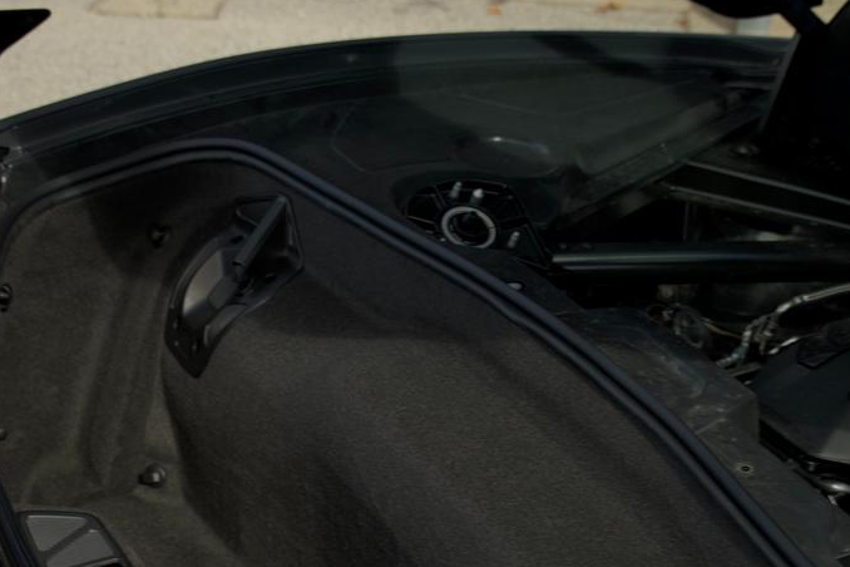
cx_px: 426
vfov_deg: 19.6
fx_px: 1605
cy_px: 511
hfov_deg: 29.7
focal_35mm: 68
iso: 250
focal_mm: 24
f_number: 3.2
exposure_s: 1/50
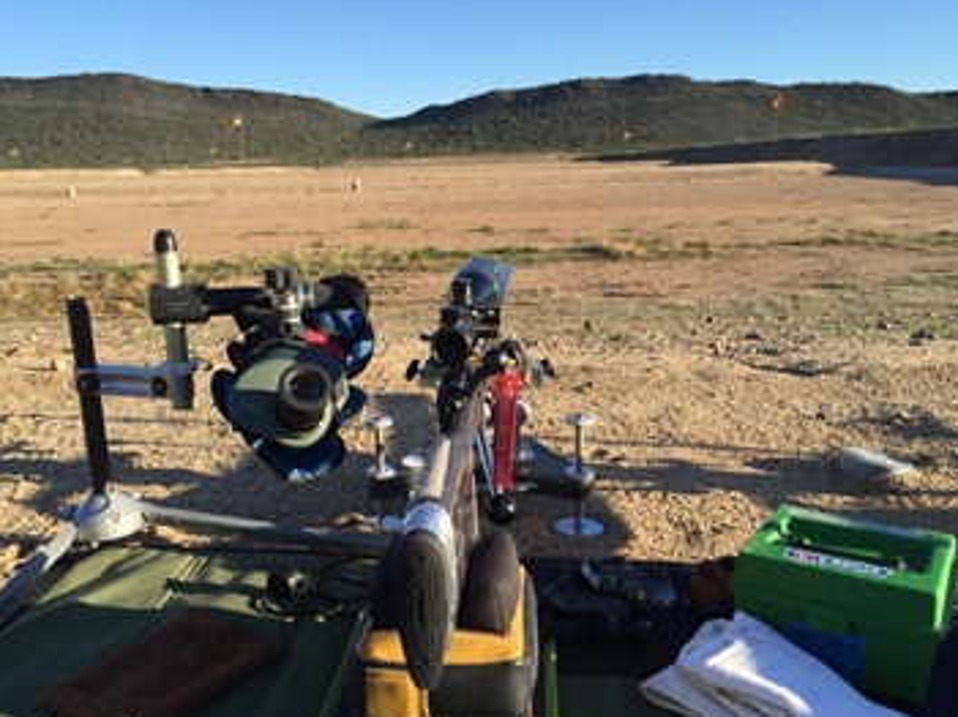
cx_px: 460
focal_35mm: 31
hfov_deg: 58.3
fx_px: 858
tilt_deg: -13.1
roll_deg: +3.1
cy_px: 372
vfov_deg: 45.4
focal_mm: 4.15
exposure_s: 1/1068
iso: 32
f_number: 2.2
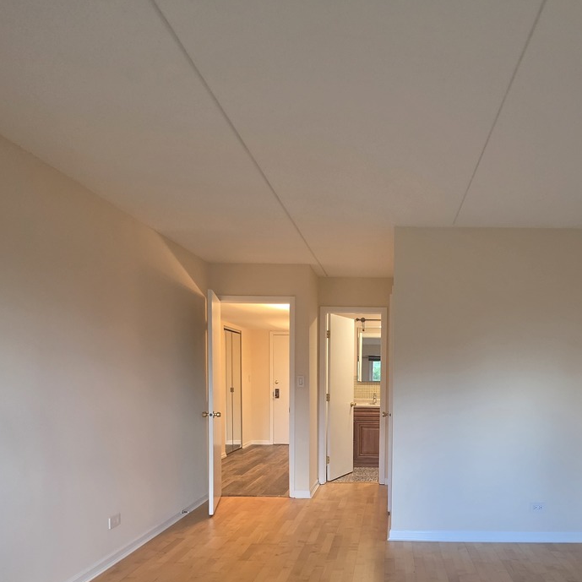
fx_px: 457
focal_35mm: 24
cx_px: 391
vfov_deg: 62.7
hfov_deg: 63.3
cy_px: 407
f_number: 1.9
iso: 160
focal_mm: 2.2
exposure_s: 1/60
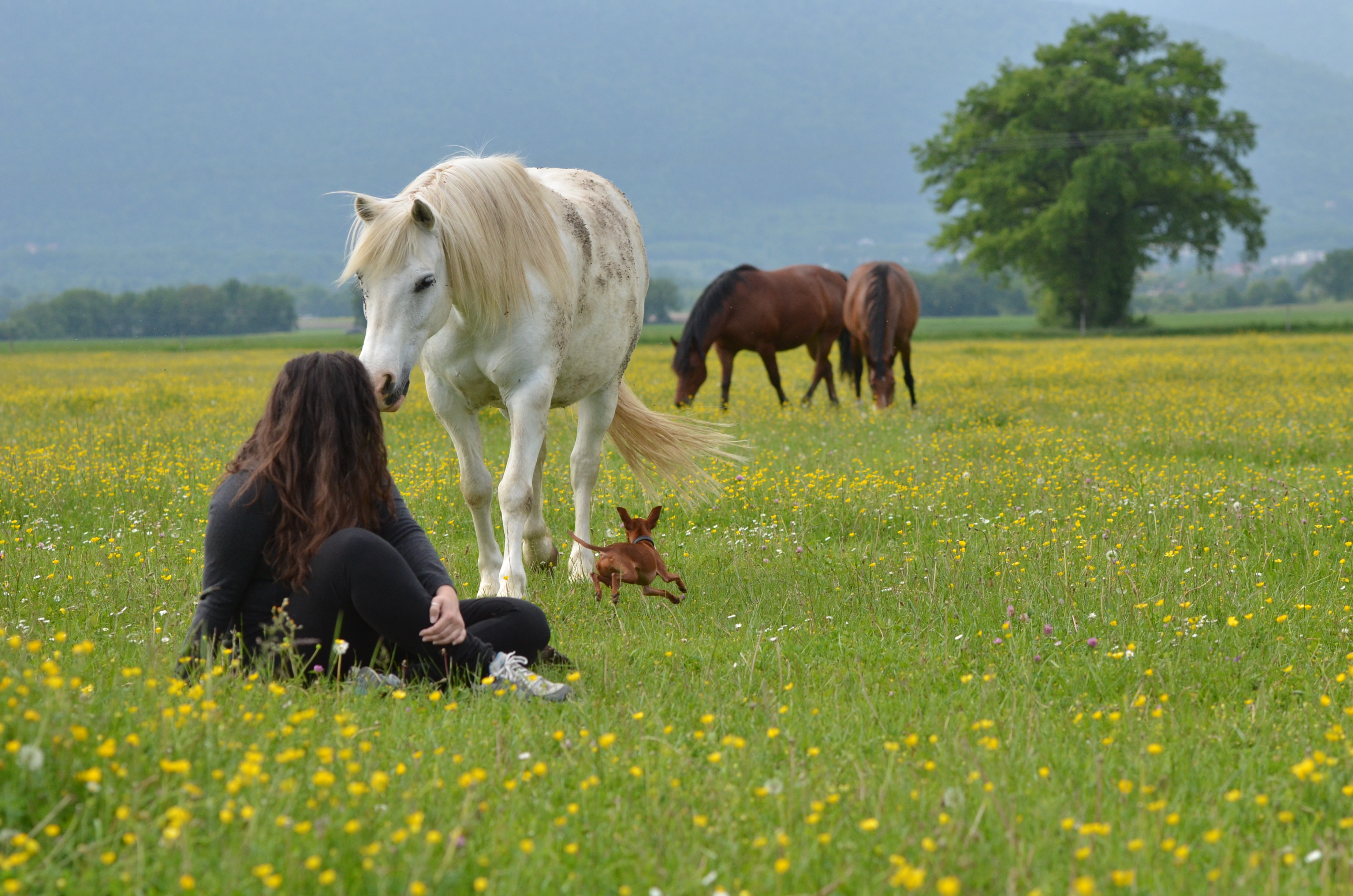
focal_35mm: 105
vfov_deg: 13.0
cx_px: 676
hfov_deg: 19.5
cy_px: 448
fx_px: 3938
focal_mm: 70
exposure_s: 1/4000
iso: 800
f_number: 4
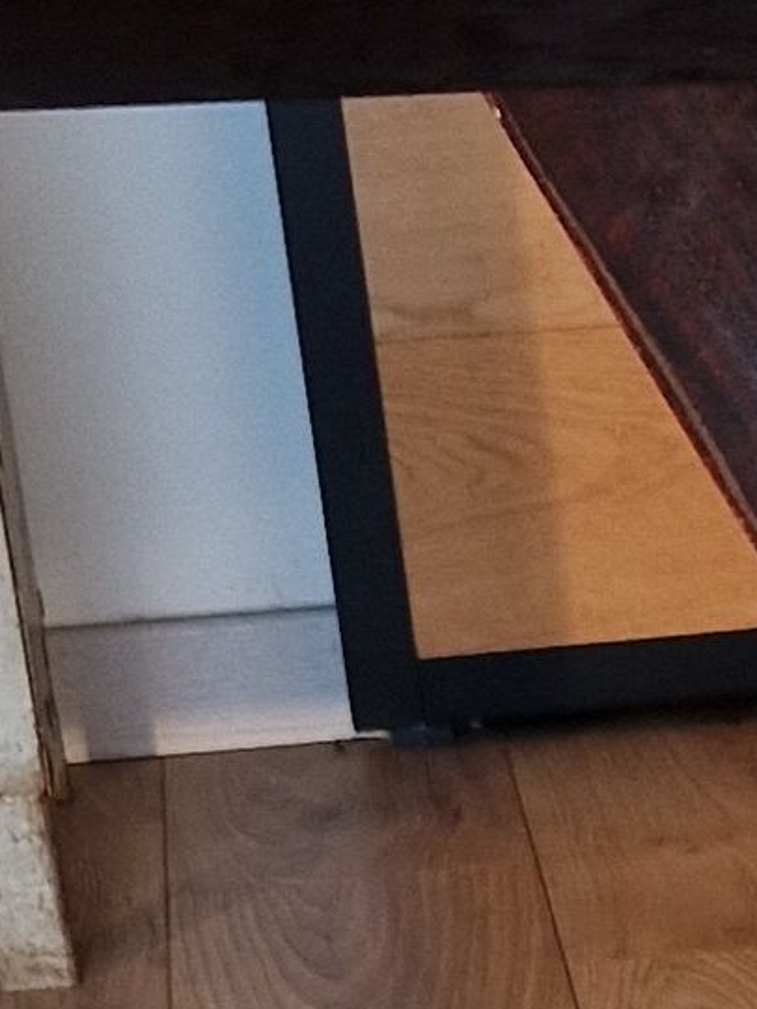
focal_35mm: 170
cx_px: 1919
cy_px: 1348
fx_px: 4955
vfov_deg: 11.3
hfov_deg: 8.0
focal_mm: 5.4
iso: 50
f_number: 1.8
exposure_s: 1/196
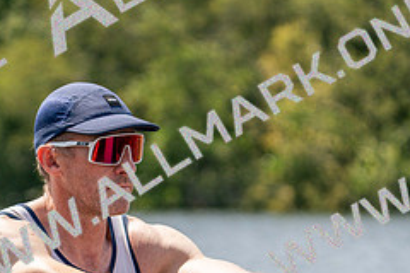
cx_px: 142
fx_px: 5500
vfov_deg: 2.8
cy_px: 306
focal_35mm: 483
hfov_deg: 4.3
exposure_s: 1/1600
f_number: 5.6
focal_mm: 200
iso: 200
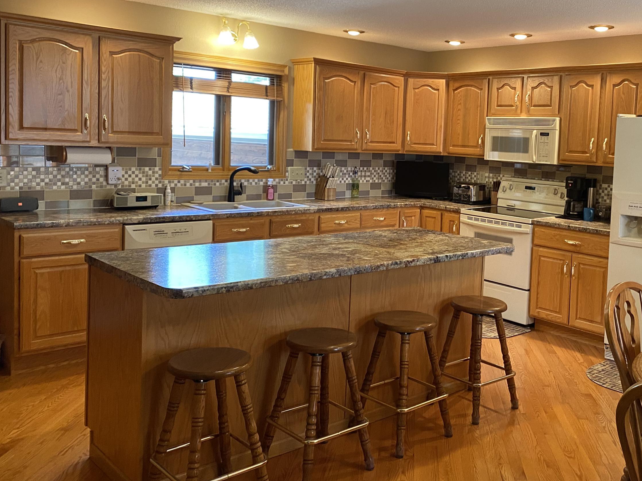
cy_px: 193
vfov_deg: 40.5
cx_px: 427
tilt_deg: -1.9
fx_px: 649
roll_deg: -1.5
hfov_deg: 51.7
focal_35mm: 35
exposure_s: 1/60
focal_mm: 4.25
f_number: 1.8
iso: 200
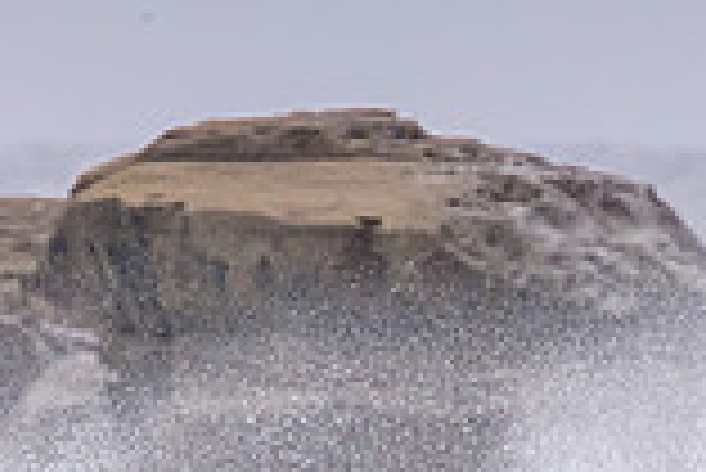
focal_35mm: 2957
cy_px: 798
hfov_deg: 0.7
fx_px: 58042
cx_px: 288
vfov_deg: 0.5
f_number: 11
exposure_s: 1/1250
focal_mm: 800
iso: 2500
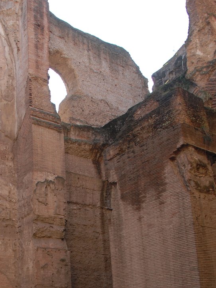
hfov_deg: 34.0
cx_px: 71
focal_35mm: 42
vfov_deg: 42.2
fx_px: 350
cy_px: 243
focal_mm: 14
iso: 200
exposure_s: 1/160
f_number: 5
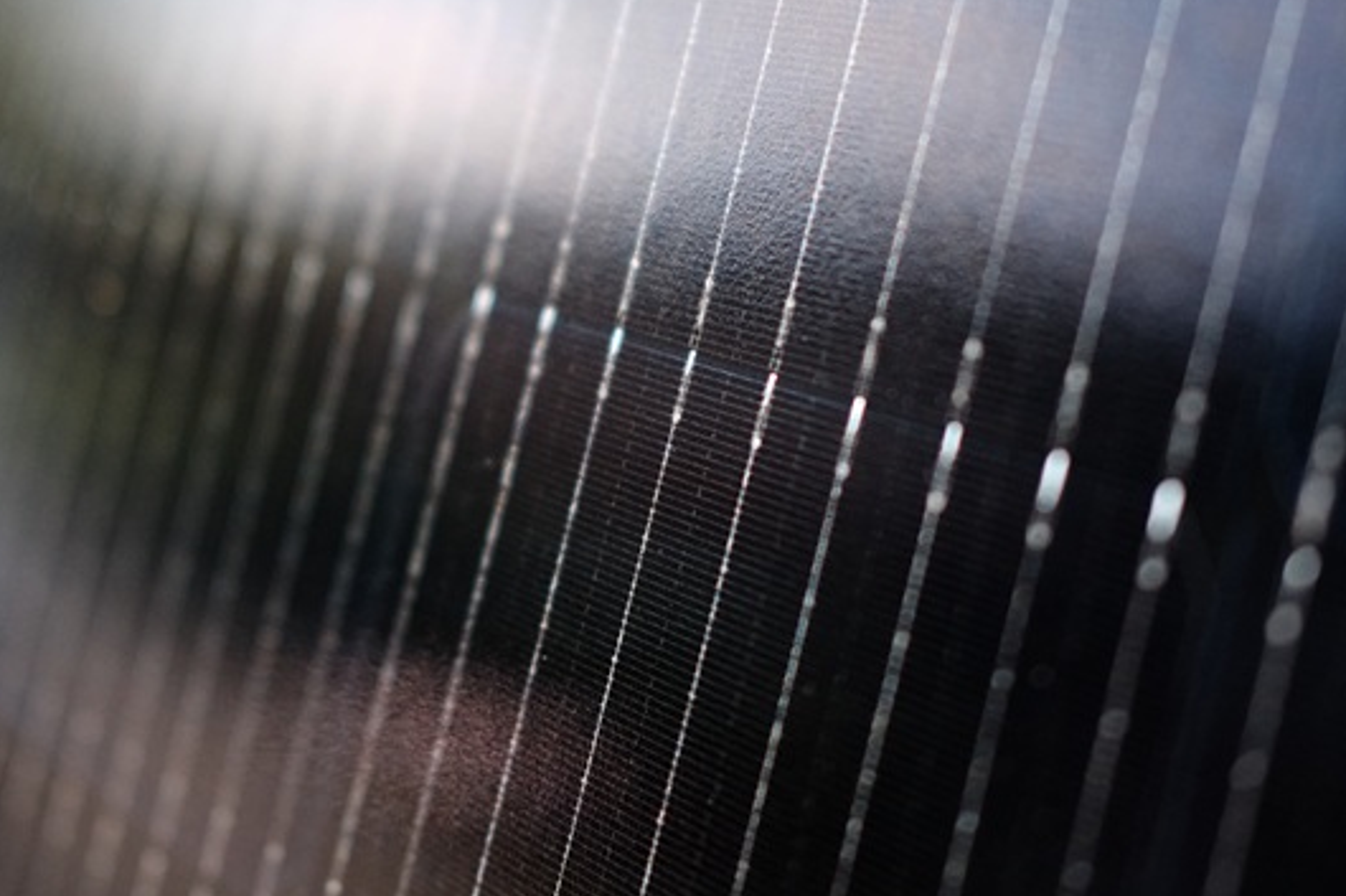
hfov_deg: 22.6
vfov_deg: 15.1
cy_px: 175
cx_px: 597
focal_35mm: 90
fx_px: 3364
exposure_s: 1/5000
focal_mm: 35
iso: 800
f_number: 2
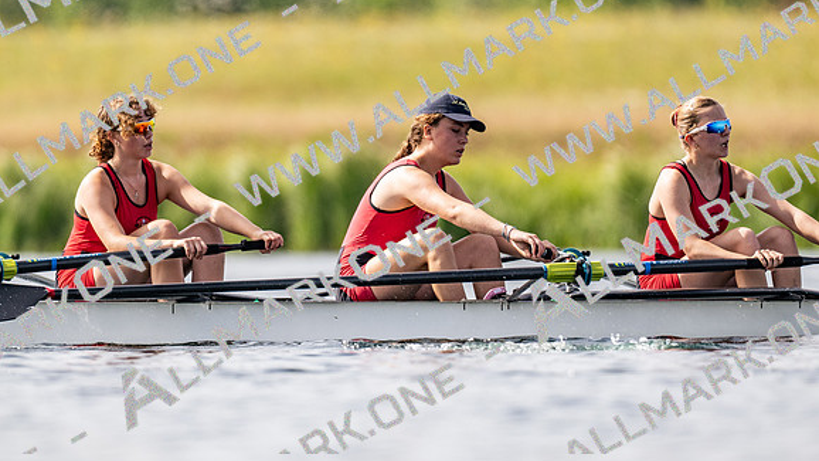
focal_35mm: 947
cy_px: 211
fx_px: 20564
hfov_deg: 2.3
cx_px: 410
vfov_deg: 1.3
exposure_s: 1/2500
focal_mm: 600
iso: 200
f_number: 4
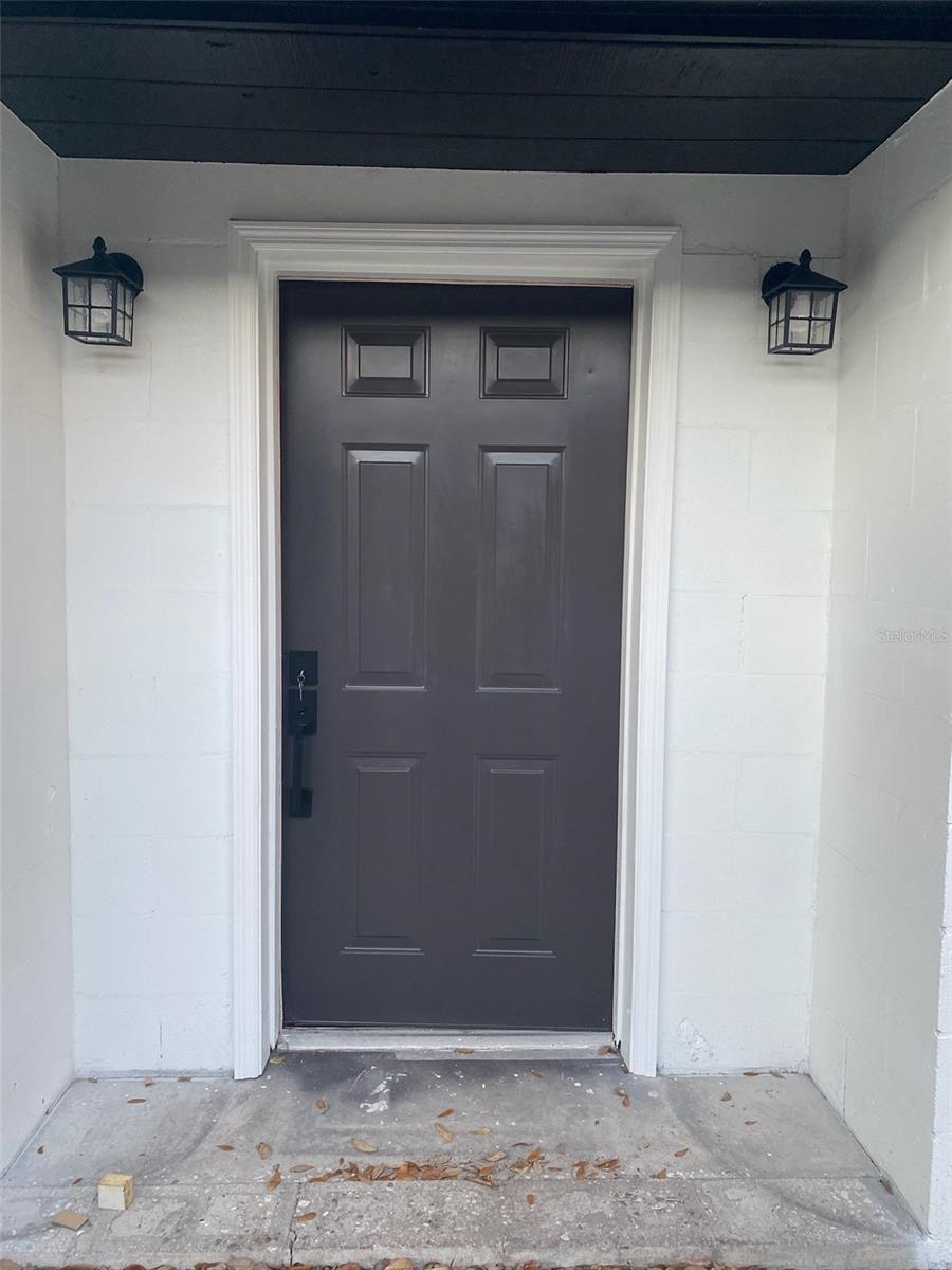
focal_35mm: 26
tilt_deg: -4.8
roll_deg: -1.0
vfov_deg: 67.3
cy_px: 635
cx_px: 476
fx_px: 953
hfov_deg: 53.1
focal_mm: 4.25
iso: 125
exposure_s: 1/108
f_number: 1.8
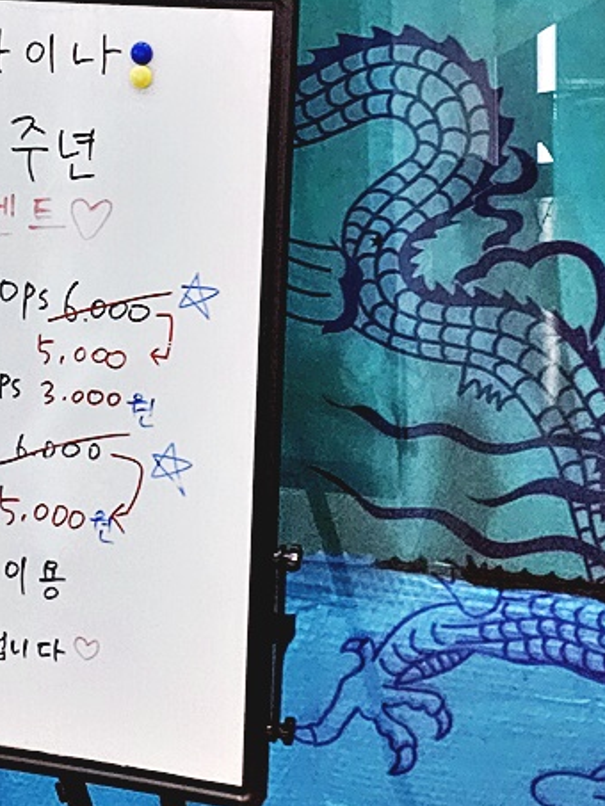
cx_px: 289
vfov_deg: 28.7
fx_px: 1537
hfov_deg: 22.3
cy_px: 144
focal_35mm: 66
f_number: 1.7
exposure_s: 1/120
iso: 500
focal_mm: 6.3
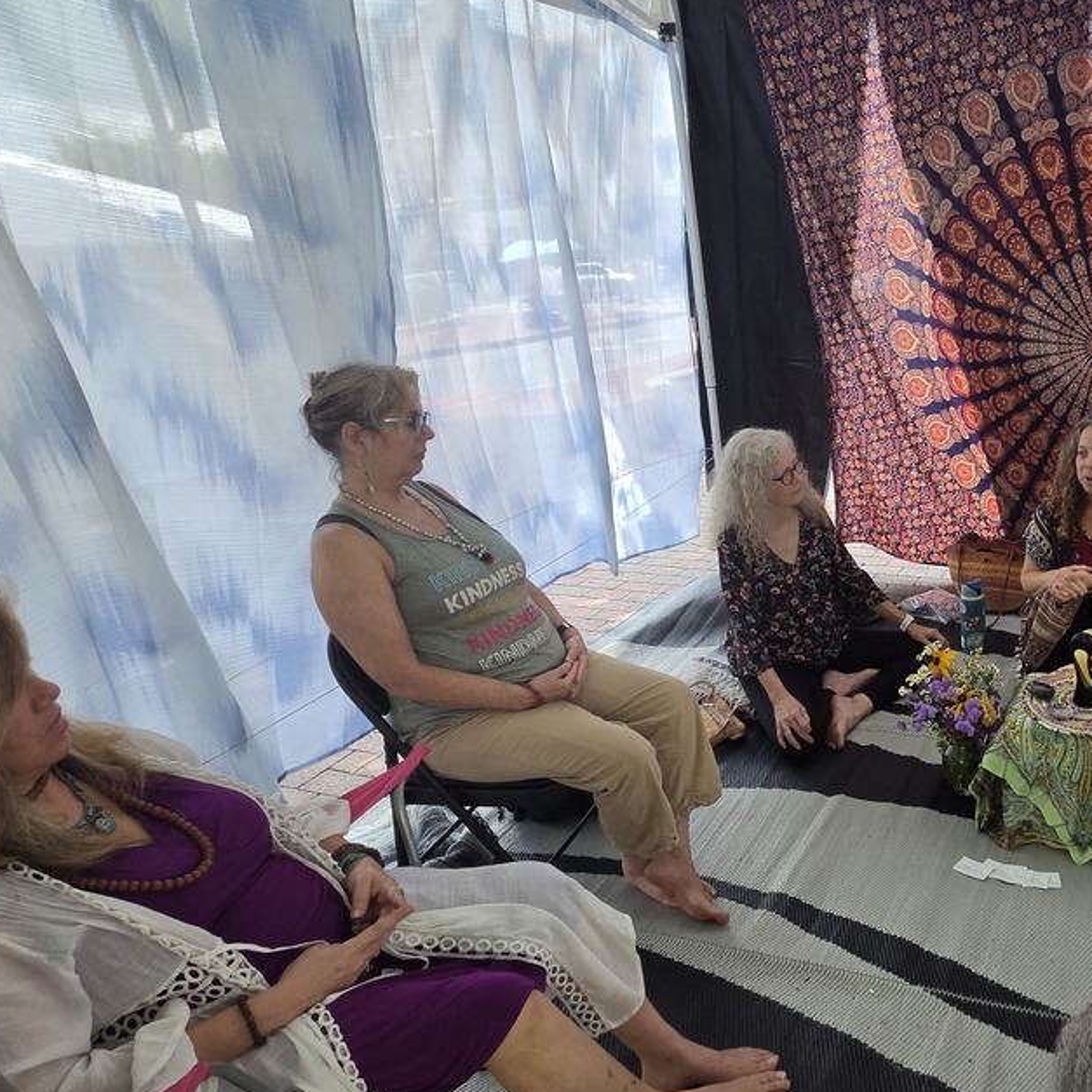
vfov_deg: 69.4
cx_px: 909
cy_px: 604
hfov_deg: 62.3
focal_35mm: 22
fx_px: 785
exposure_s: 1/383
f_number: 2.2
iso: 100
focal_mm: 2.2
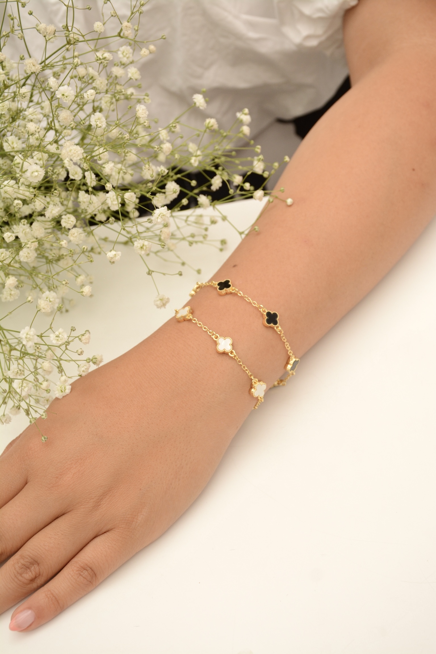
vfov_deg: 37.9
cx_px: 218
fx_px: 954
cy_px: 327
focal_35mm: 52
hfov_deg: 25.8
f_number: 7.1
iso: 500
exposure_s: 1/200
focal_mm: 35
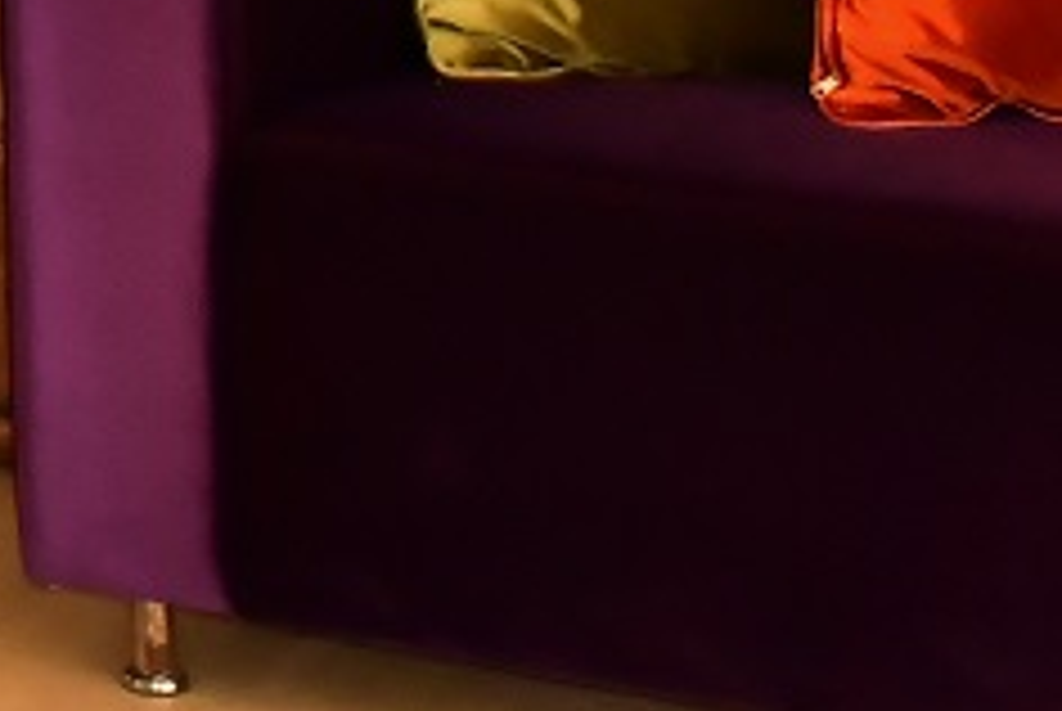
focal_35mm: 193
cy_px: -981
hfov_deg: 9.8
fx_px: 5700
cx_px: -1184
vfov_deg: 6.8
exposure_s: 1/320
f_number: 7.1
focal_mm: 26
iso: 1250
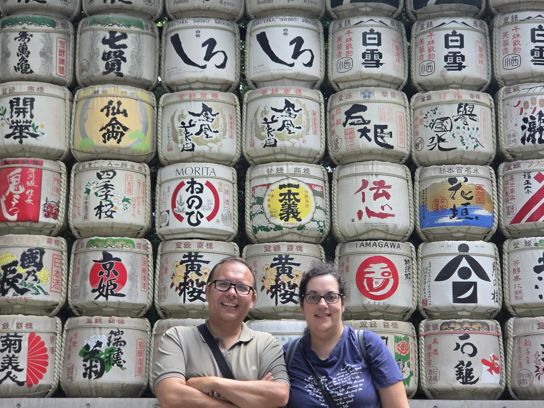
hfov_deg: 28.2
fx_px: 1084
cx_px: 272
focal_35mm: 69
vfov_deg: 21.3
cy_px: 204
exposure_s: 1/100
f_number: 2.4
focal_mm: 7
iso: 50
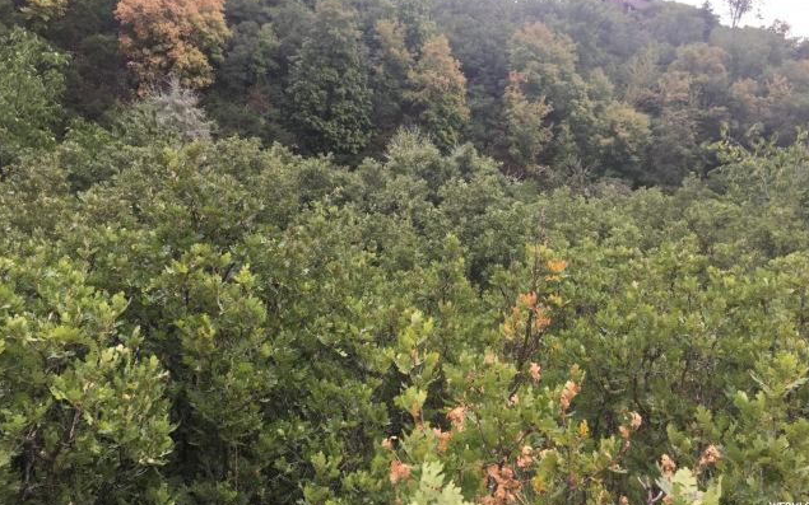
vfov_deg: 40.5
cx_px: 403
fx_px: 684
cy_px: 206
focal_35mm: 31
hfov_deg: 61.2
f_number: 2.2
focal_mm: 4.15
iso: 40
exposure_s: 1/120
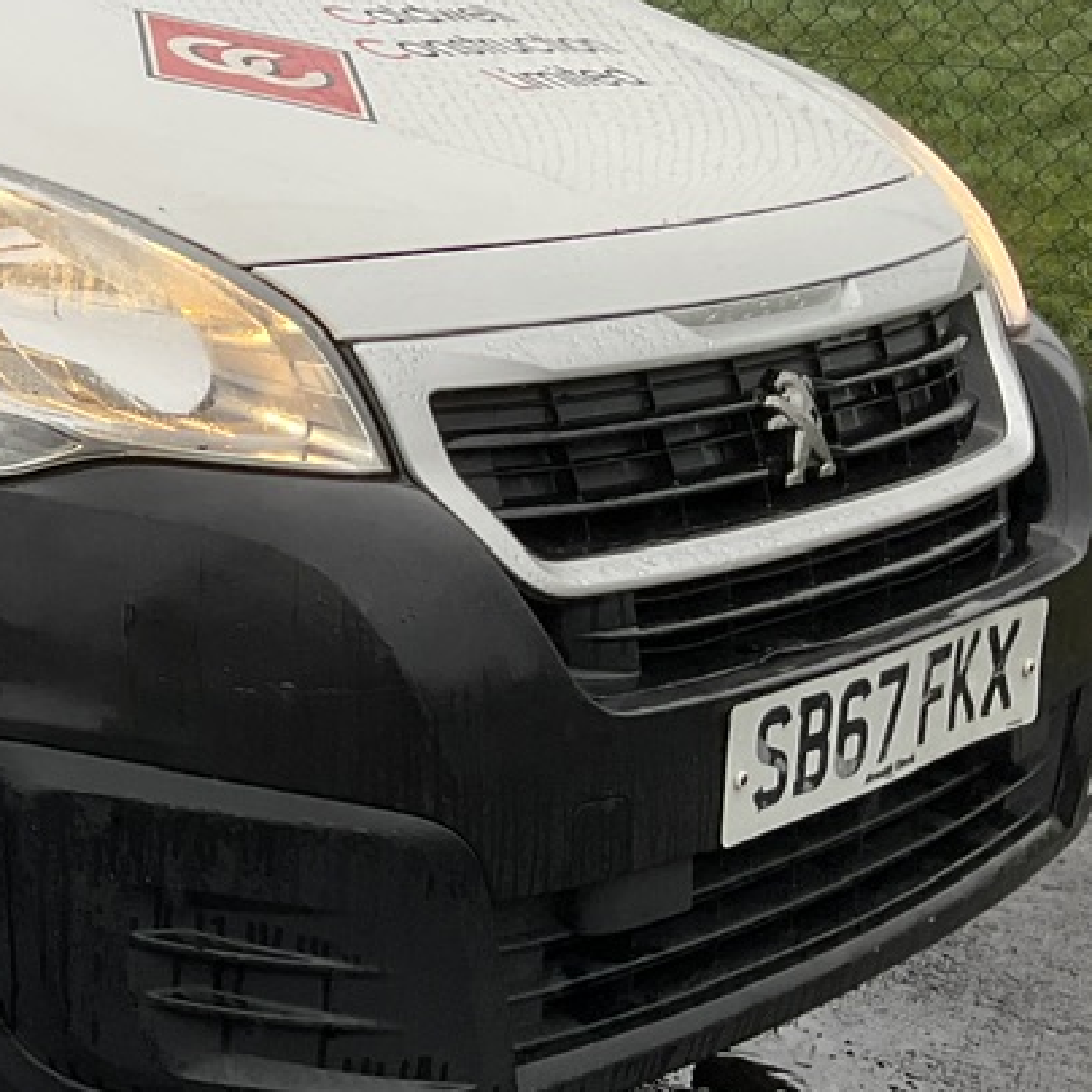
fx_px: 2891
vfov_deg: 21.3
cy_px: 321
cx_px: -337
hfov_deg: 19.7
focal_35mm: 81
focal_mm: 3
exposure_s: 1/122
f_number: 1.8
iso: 25
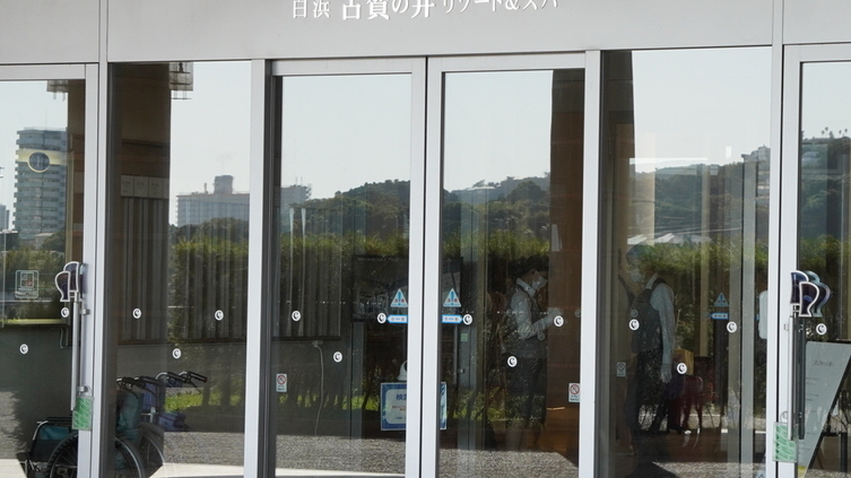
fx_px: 2771
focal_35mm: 123
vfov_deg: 9.9
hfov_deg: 17.4
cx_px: 501
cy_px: 233
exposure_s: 1/320
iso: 500
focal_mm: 49
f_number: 7.1
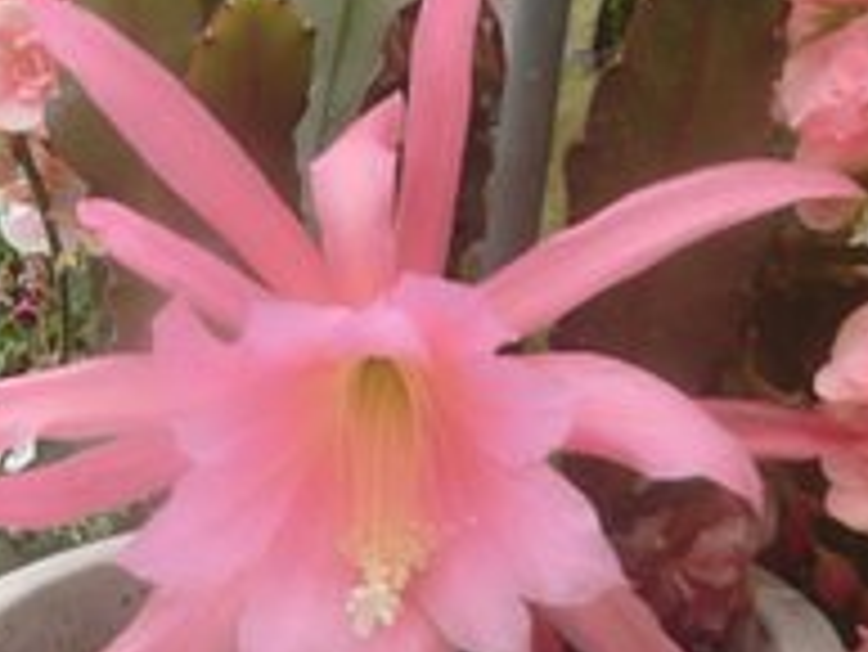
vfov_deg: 16.3
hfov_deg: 21.8
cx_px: 477
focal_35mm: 90
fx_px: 2258
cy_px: 121
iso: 80
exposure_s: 1/60
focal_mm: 6.1
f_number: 3.6
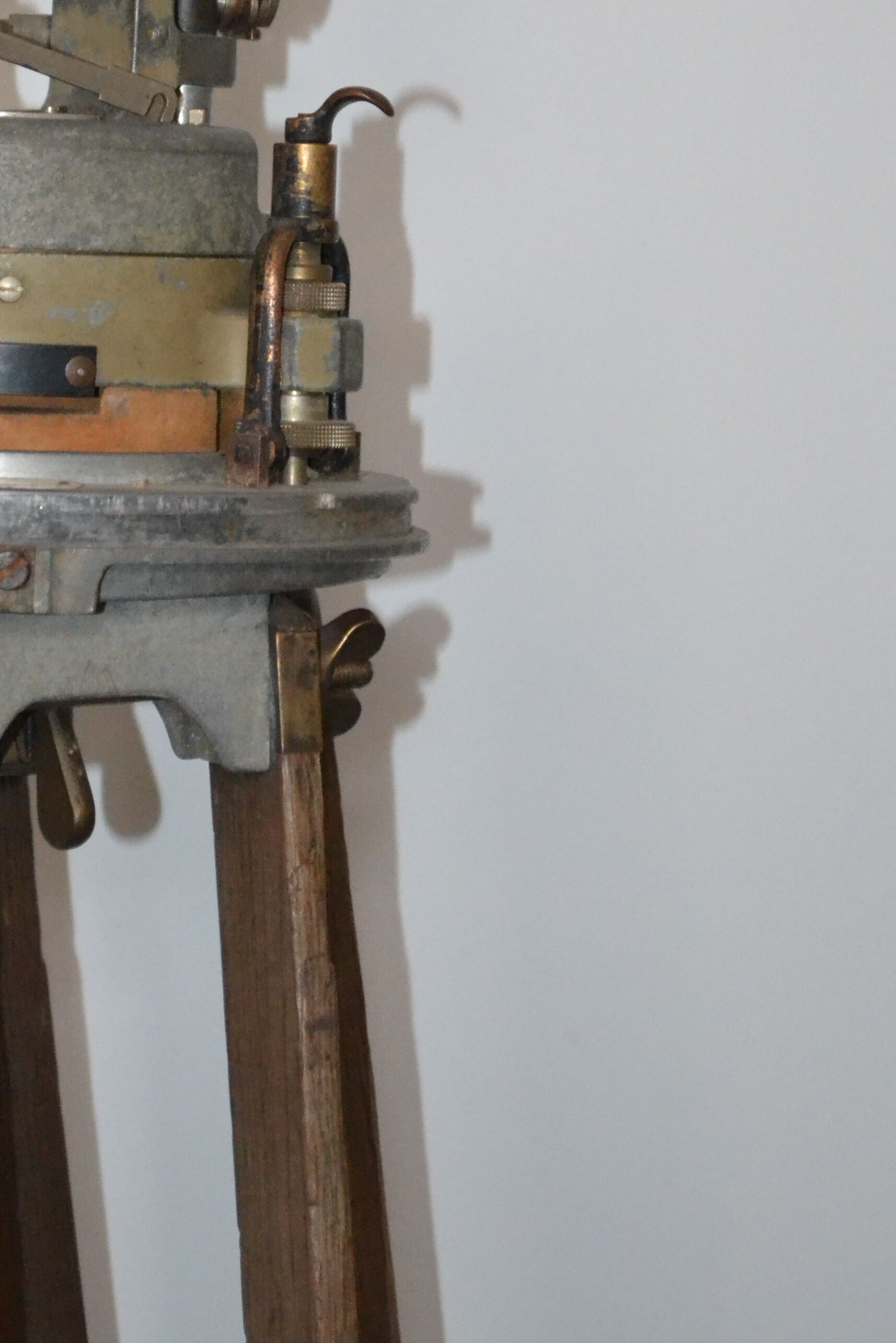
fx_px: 5520
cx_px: 142
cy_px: 220
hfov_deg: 9.3
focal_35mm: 148
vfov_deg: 13.8
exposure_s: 1/60
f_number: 5.6
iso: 3200
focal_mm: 55
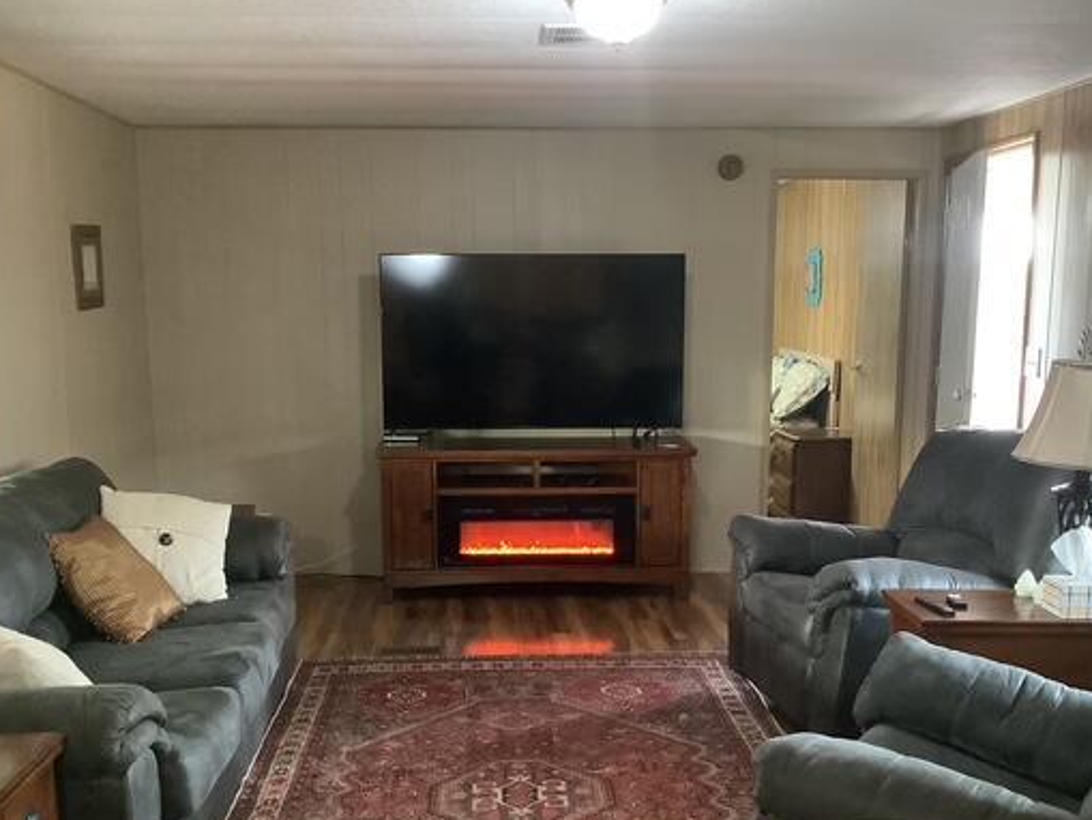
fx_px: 1231
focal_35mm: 39
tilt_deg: -10.0
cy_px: 504
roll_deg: +0.5
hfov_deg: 47.8
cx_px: 530
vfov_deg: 36.7
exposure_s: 1/24
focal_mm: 3.3
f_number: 2.4
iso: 800
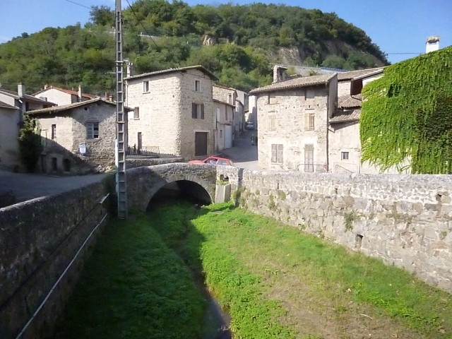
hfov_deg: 69.4
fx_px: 326
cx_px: 226
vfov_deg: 54.9
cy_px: 170
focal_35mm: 25
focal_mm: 4.5
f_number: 9
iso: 2500
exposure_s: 1/1300
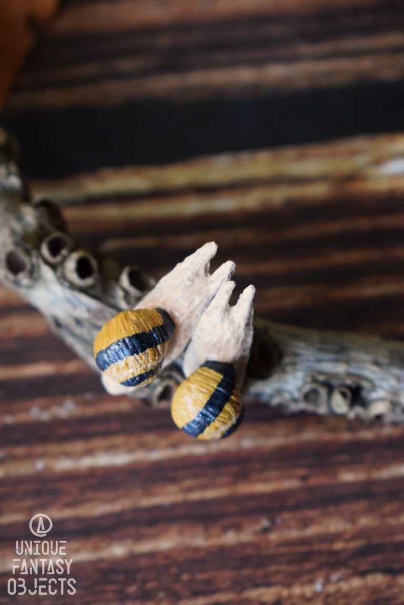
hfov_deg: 16.6
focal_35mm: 82
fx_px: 1389
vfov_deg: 24.6
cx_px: 202
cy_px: 302
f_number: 5.6
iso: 2200
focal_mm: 55
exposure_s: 1/60
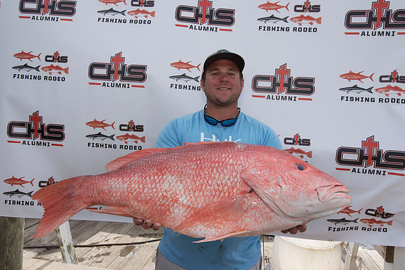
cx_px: 202
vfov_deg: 46.4
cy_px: 135
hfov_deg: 65.5
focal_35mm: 28
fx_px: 315
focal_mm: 28
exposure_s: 1/400
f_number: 9
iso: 250
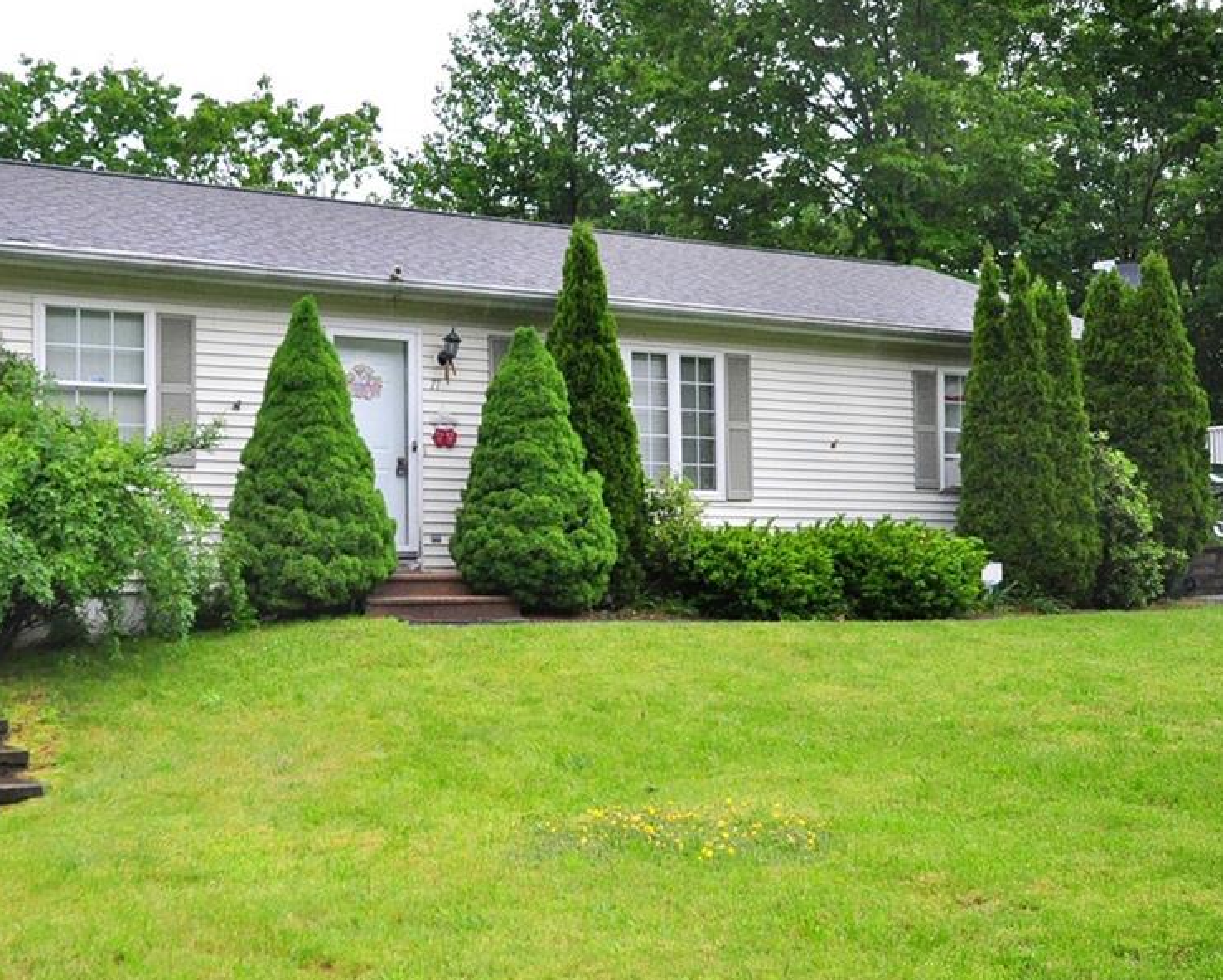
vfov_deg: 38.2
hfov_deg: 46.1
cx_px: 409
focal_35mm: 39
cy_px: 441
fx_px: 1412
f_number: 7.1
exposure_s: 1/250
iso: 1000
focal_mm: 20
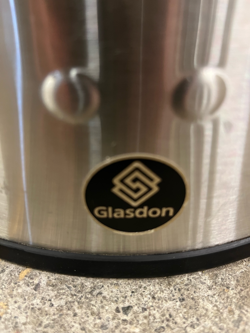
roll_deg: +0.5
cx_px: 125
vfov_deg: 67.3
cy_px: 166
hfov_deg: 53.0
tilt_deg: -37.3
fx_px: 250
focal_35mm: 26
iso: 500
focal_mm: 5.1
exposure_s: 1/33
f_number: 1.6
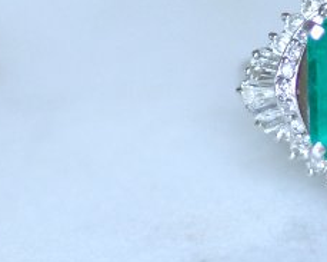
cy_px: 86
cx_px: 378
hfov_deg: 3.7
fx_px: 5001
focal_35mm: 517
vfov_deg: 3.0
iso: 500
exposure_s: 1/125
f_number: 2.8
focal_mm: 70
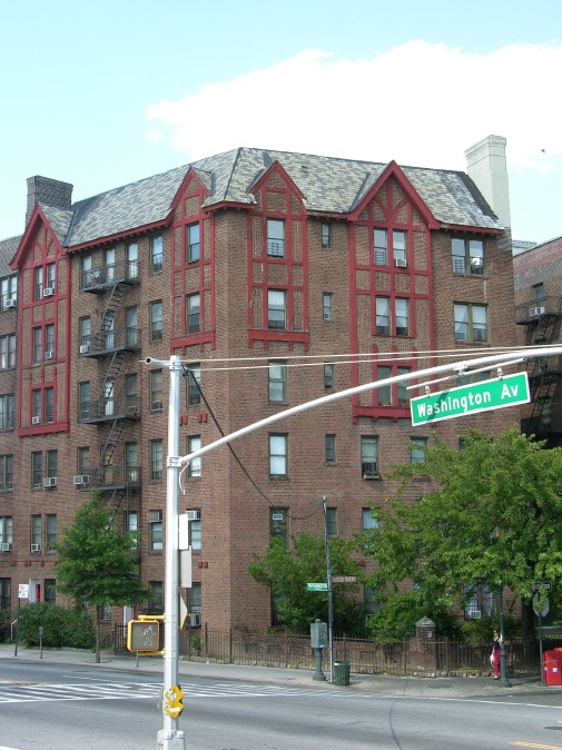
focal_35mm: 57
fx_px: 1235
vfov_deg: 33.8
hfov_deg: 25.6
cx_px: 248
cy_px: 337
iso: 50
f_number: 4.8
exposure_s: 1/99.9
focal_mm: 12.7
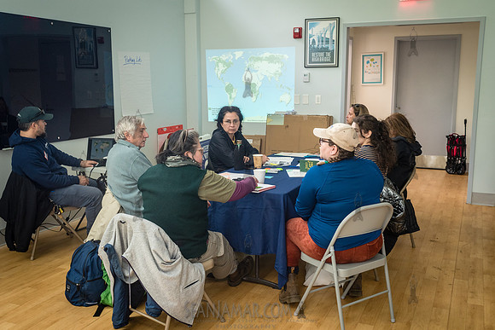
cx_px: 248
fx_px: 503
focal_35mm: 37
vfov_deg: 36.4
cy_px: 165
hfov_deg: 52.4
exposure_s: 1/200
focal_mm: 35
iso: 1250
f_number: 5.6
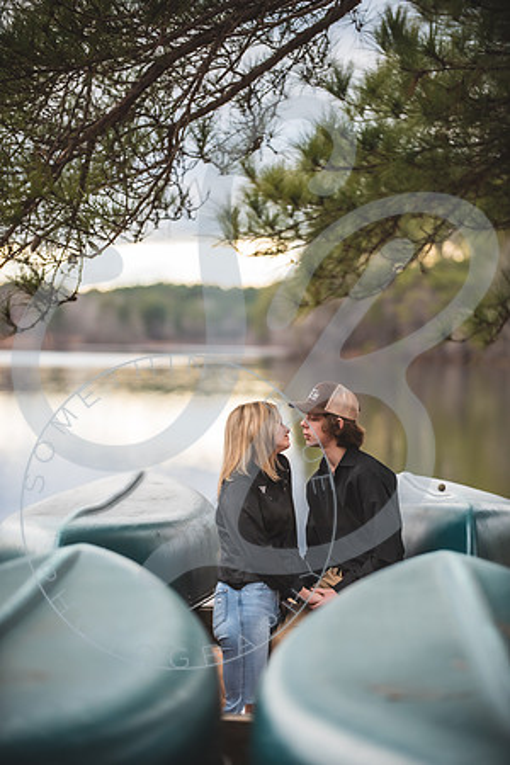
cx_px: 255
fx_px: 2762
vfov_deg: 15.8
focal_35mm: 130
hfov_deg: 10.5
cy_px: 382
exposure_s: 1/250
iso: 400
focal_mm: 130
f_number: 2.8
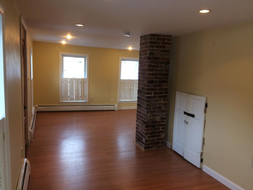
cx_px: 126
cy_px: 95
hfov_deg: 61.7
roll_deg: -1.2
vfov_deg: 48.2
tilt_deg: -8.1
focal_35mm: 29
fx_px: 212
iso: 40
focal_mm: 4.15
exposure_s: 1/30
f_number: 2.2
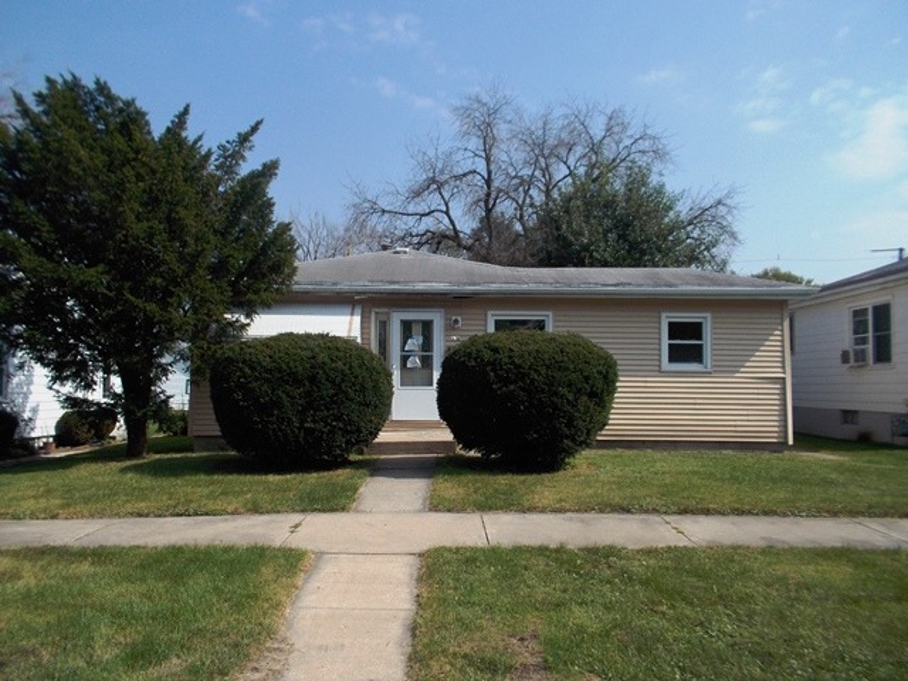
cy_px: 340
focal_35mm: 29
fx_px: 761
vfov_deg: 48.2
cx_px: 454
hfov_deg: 61.7
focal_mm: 4.1
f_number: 3.3
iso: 80
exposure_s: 1/1250
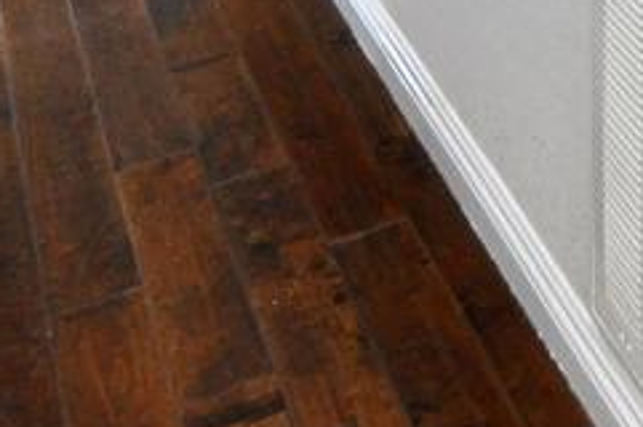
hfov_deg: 23.4
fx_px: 1251
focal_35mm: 70
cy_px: -344
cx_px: 955
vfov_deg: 16.3
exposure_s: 1/40
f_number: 3.2
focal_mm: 11
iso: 800
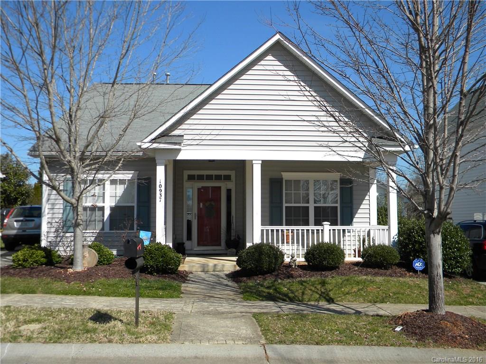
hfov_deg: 51.4
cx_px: 243
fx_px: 505
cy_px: 182
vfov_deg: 39.7
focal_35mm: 36
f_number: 7.4
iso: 80
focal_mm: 6.4
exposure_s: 1/264
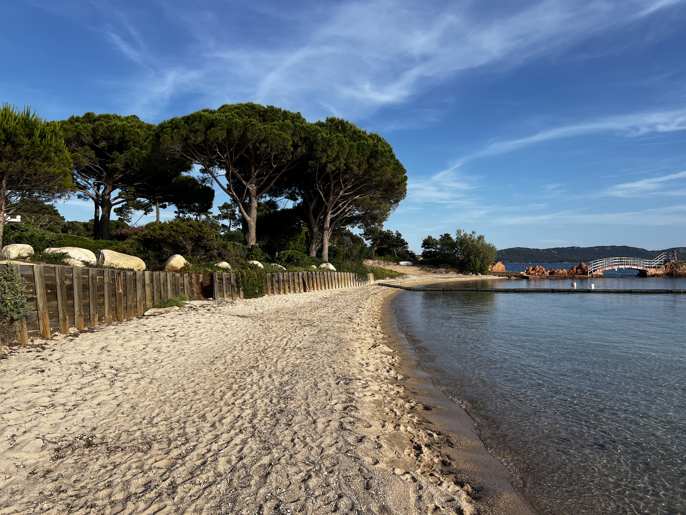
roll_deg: +0.6
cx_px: 343
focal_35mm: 26
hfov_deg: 67.3
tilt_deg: +0.9
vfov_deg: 53.1
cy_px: 258
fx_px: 515
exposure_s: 1/4274
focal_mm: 5.7
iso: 50
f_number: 1.5
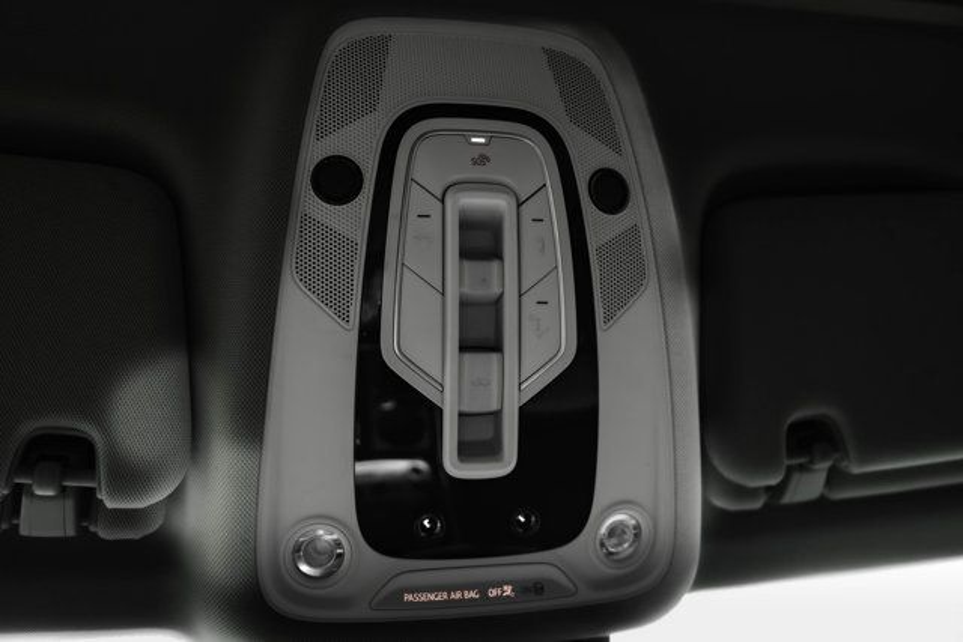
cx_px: 400
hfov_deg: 60.9
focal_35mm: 30
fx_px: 813
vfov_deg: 43.1
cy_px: 297
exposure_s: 1/200
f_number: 2.8
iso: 250
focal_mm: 26
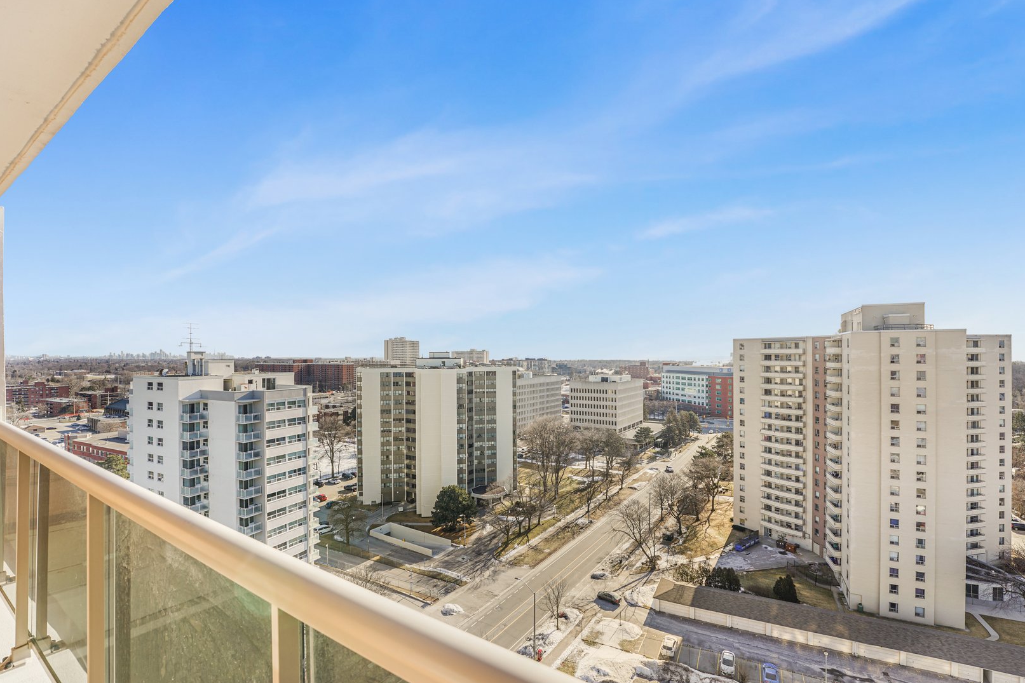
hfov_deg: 100.4
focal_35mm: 15
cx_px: 527
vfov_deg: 77.3
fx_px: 427
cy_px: 355
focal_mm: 14
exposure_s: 1/125
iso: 100
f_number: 8
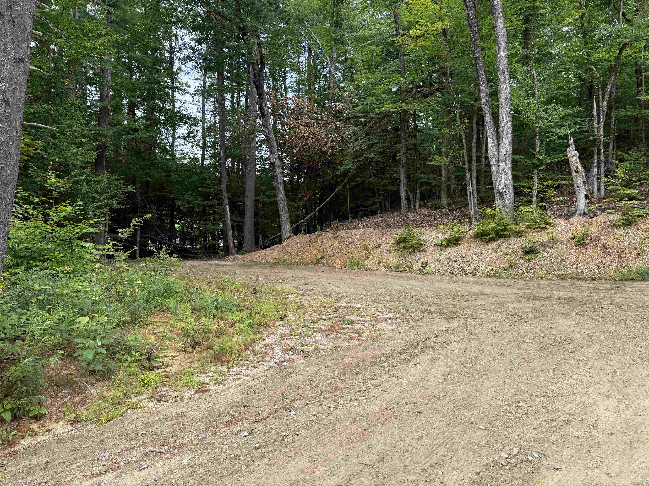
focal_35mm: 24
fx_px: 450
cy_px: 243
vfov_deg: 56.8
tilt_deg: +0.8
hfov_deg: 71.6
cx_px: 324
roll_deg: -2.0
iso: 80
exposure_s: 1/796
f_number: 1.78
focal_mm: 6.76
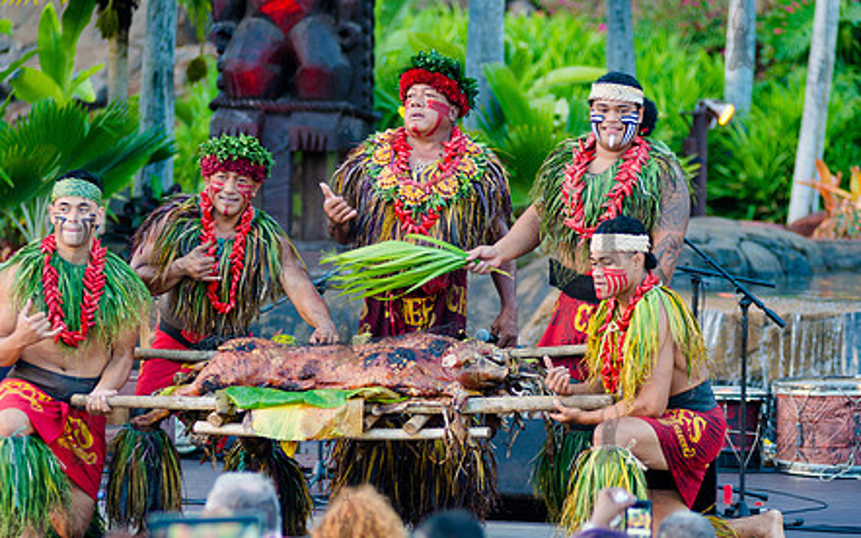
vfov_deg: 6.6
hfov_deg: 10.5
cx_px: 399
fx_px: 4692
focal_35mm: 200
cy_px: 307
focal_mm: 135
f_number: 2.8
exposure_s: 1/160
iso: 800
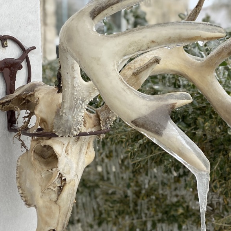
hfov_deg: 21.7
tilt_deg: -5.0
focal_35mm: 80
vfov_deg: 21.6
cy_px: 130
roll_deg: +0.8
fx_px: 604
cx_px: 110
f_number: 2
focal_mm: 6
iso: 20
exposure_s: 1/564
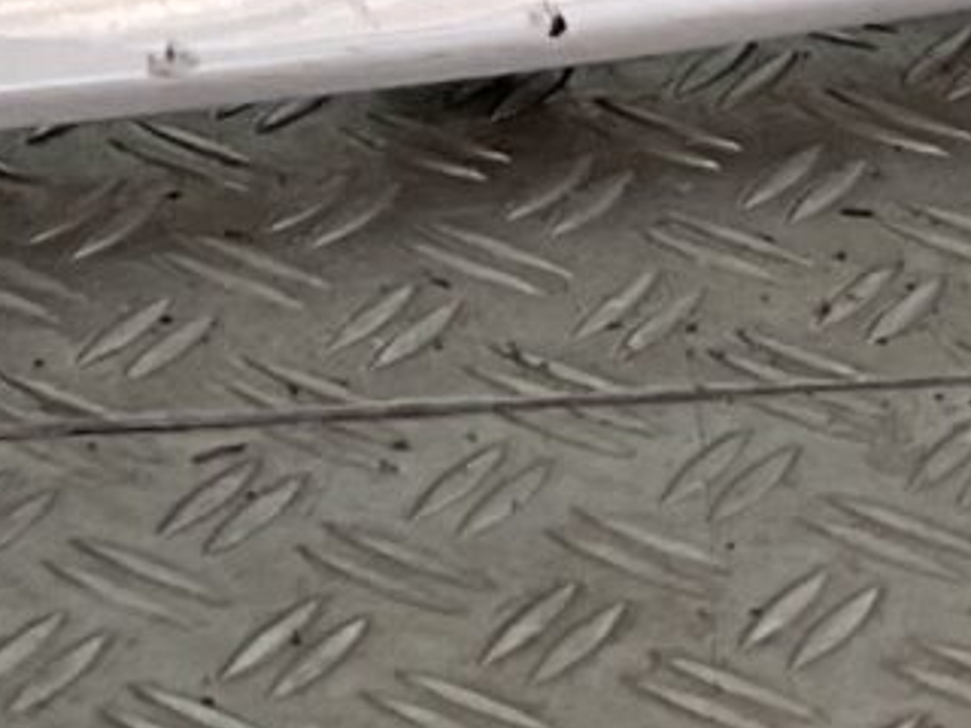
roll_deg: -0.9
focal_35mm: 232
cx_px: -552
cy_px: -1935
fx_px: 6508
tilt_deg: -11.1
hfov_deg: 8.3
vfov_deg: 5.7
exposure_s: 1/237
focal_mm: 3
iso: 16
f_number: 1.8
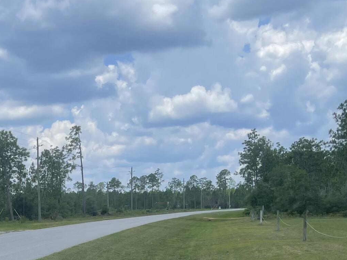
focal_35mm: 74
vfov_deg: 18.8
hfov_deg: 24.5
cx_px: -36
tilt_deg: -8.7
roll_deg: +0.7
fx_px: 742
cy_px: 317
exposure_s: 1/3448
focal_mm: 5.1
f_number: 1.6
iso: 32
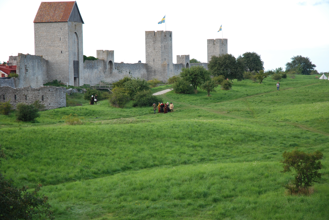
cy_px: 110
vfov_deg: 13.1
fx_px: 961
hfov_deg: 19.4
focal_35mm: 105
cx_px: 164
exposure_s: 1/160
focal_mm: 70
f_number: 4.5
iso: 200
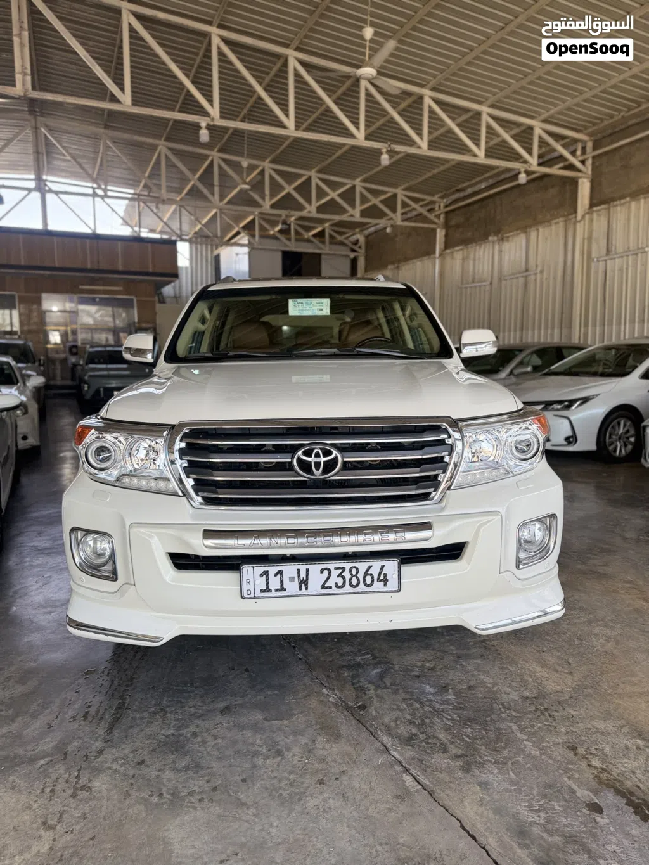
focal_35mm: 24
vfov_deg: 71.6
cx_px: 324
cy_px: 432
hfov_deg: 56.8
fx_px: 600
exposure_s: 1/350
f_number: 1.78
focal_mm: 6.76
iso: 100
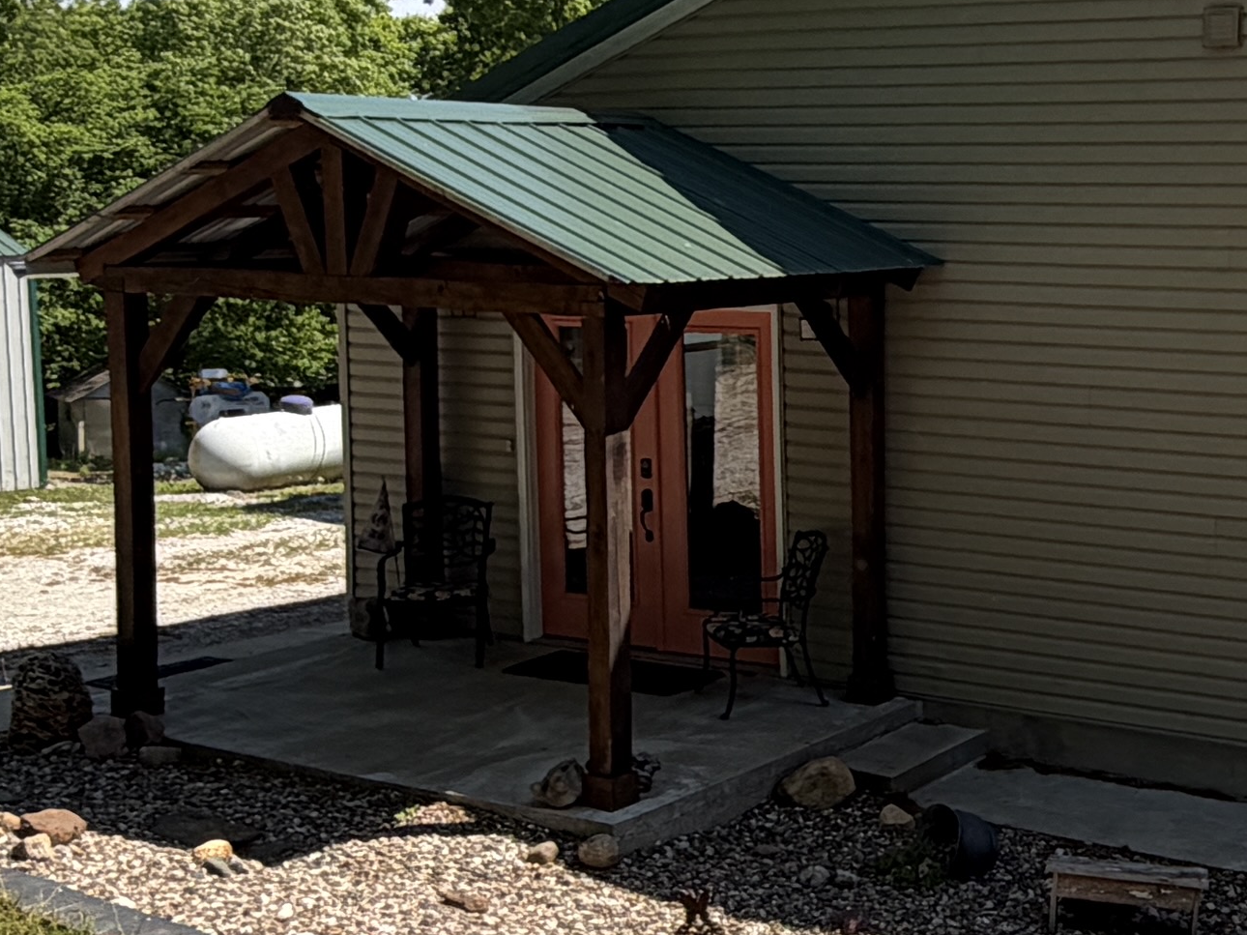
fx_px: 2233
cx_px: 1024
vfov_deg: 23.6
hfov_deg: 30.3
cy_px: 395
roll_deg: +0.1
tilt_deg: -6.7
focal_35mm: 62
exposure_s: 1/770
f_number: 2.2
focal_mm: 2.22
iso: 25
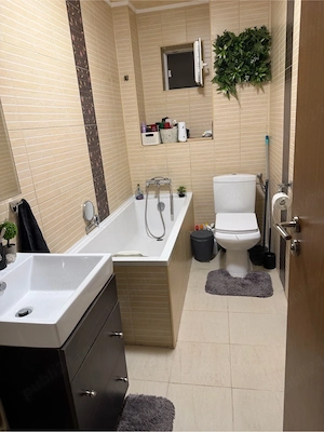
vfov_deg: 71.6
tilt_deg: -17.4
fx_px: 300
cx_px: 162
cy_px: 216
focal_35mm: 24
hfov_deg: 56.8
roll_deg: +5.4
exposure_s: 1/50
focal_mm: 6.76
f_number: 1.78
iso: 160
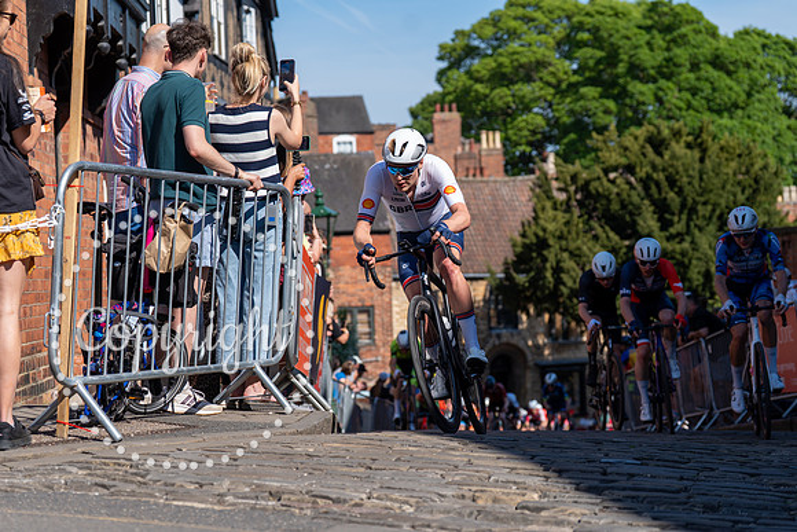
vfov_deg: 17.5
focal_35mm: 78
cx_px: 398
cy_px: 266
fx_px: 1727
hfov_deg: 26.0
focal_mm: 78
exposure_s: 1/1000
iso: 100
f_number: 3.5
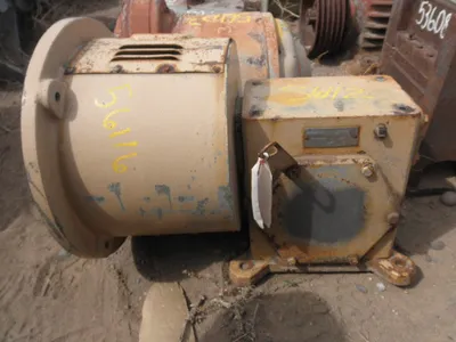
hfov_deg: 63.4
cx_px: 228
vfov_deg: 49.7
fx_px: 369
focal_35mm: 28
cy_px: 171
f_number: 8.5
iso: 64
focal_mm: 5
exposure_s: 1/100
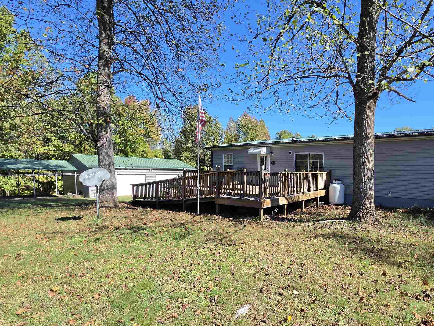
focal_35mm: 18
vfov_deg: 71.0
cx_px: 272
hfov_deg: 86.0
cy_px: 191
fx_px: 226
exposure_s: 1/1864
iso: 100
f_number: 2.2
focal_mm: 2.2
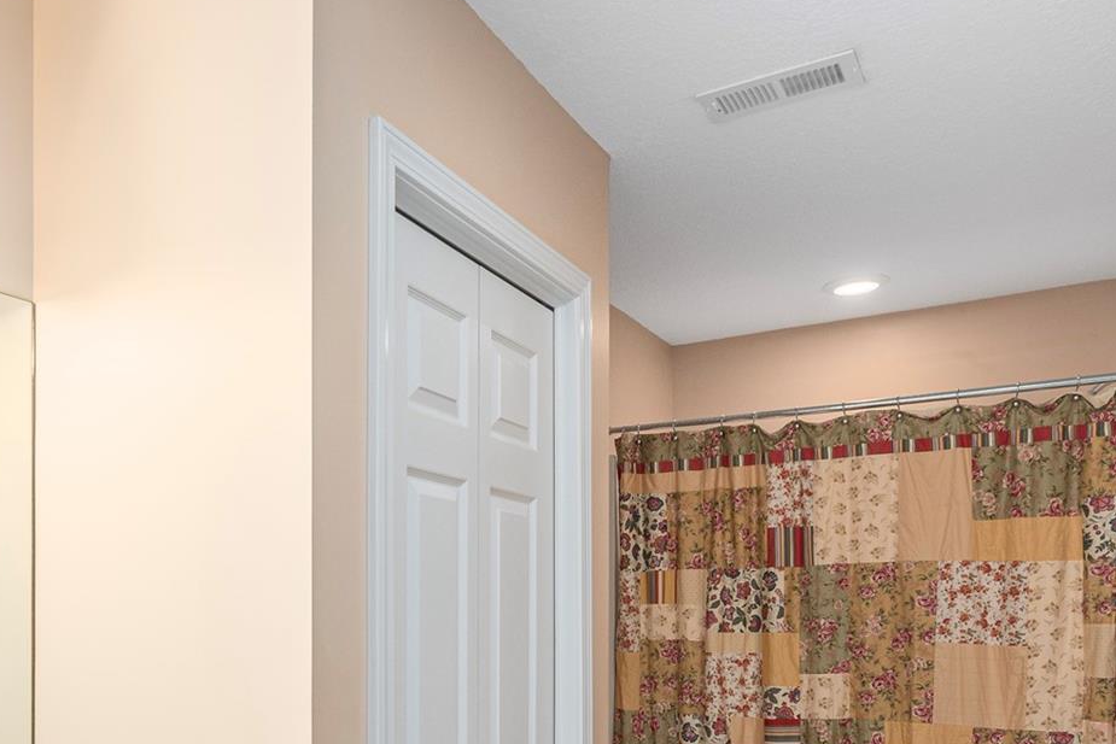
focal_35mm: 31
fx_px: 961
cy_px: 613
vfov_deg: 40.3
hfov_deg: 58.6
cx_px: 350
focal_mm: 14
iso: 320
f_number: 8
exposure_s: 1/200
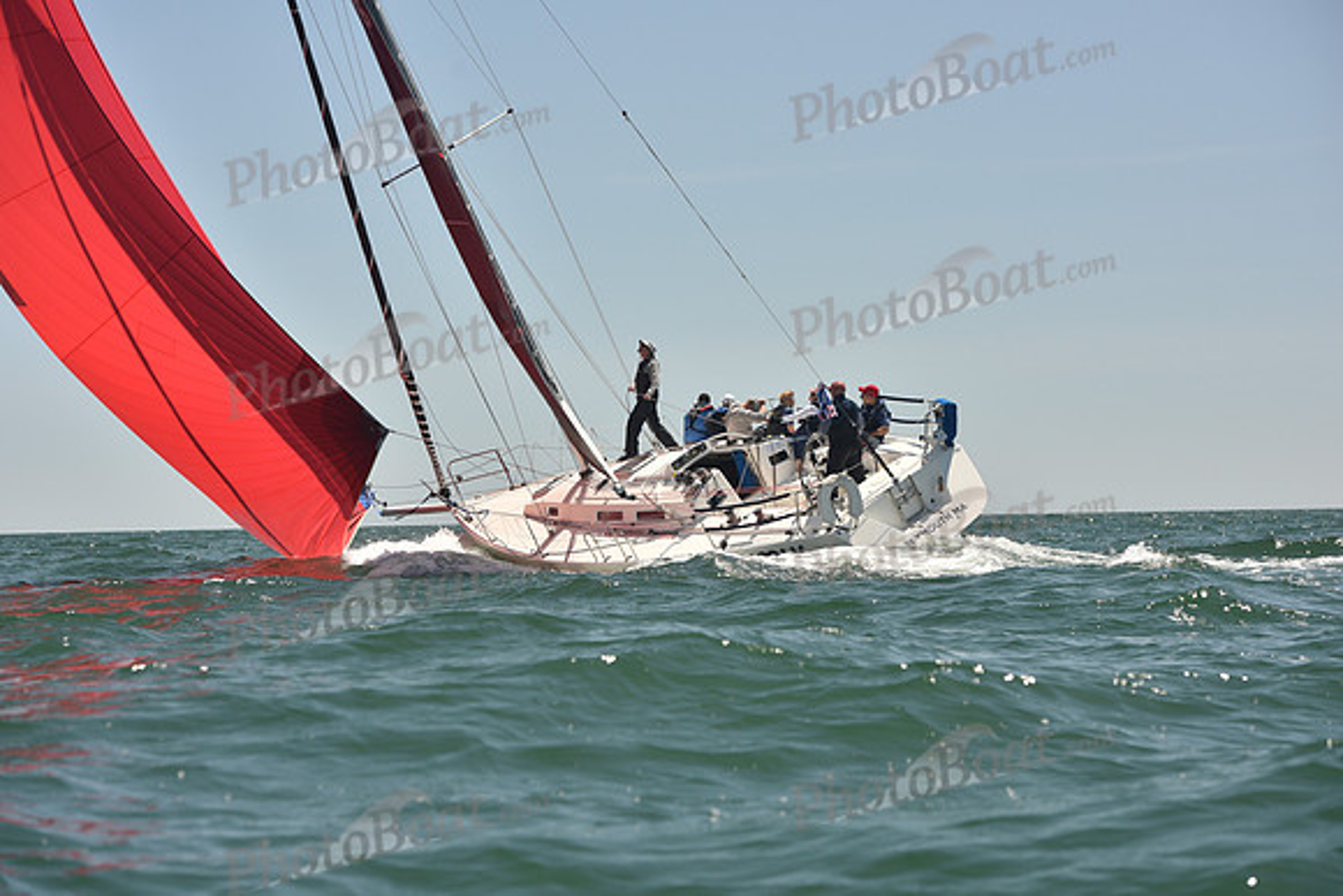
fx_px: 3545
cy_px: 448
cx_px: 672
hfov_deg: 21.5
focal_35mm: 95
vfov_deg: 14.4
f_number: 5.6
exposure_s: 1/800
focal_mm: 95
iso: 250
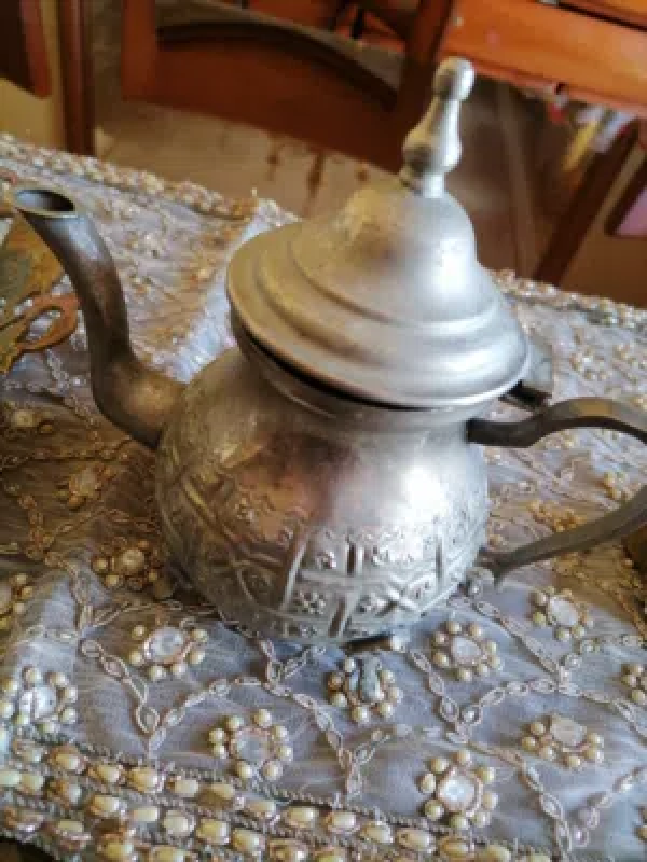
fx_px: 648
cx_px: 324
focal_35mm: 26
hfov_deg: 53.1
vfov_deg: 67.3
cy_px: 431
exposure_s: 1/100
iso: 500
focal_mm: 5.4
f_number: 1.8
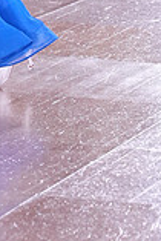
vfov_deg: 4.1
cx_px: -114
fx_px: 3367
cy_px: -187
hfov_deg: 2.7
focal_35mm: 503
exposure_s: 1/500
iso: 3200
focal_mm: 91
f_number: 4
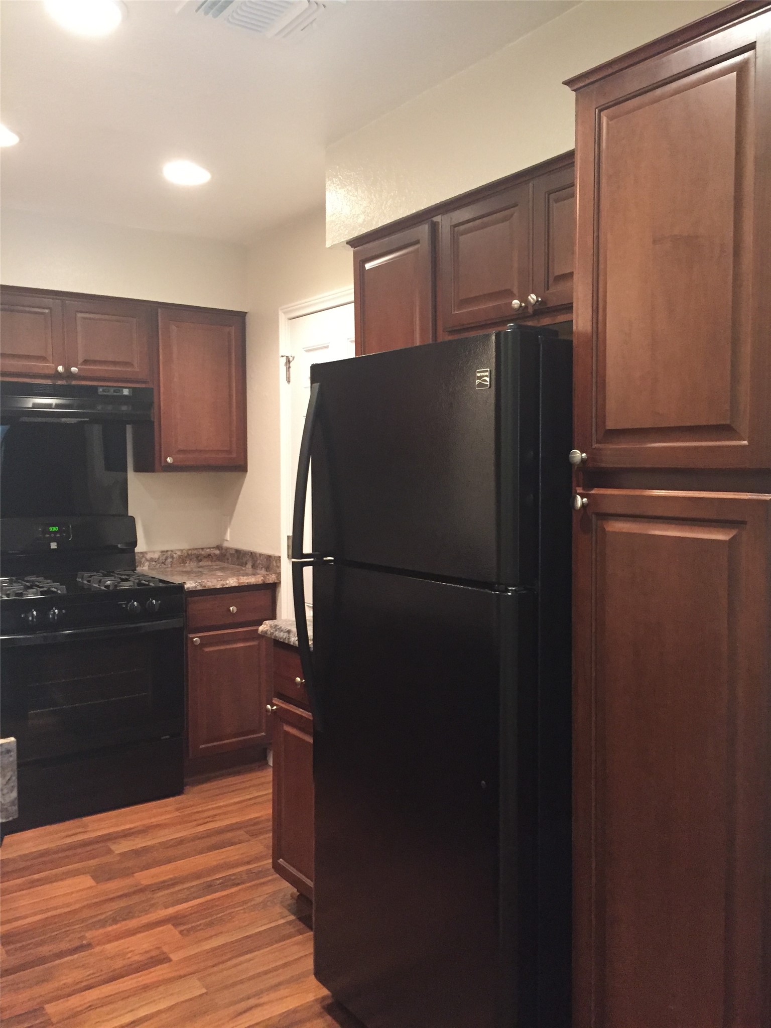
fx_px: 861
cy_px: 514
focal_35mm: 29
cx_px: 386
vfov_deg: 61.7
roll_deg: -0.7
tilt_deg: -1.6
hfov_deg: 48.2
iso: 320
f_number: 2.2
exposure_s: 1/30
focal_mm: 4.15
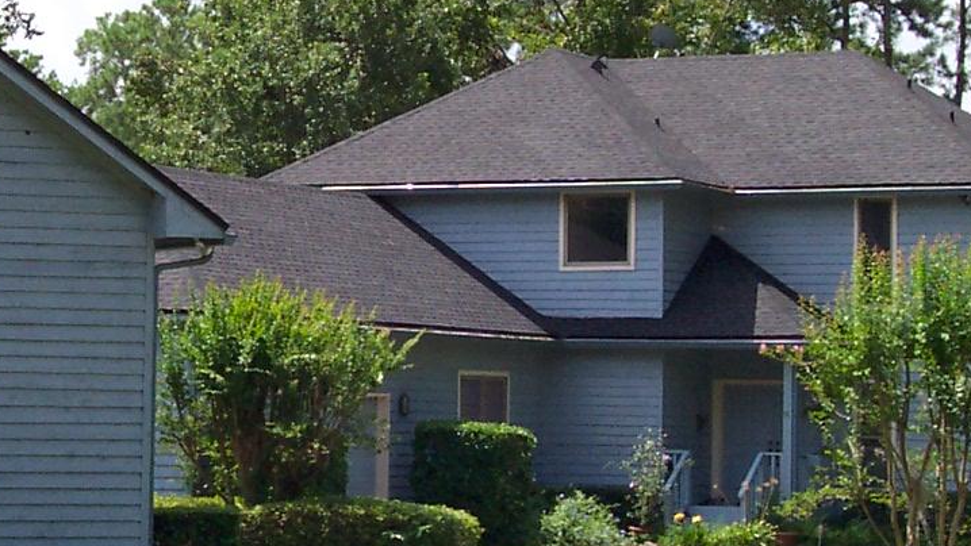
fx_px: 3450
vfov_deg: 9.0
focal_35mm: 134
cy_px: 135
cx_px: 291
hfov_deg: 16.0
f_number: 5.6
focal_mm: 10.7
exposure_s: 1/350
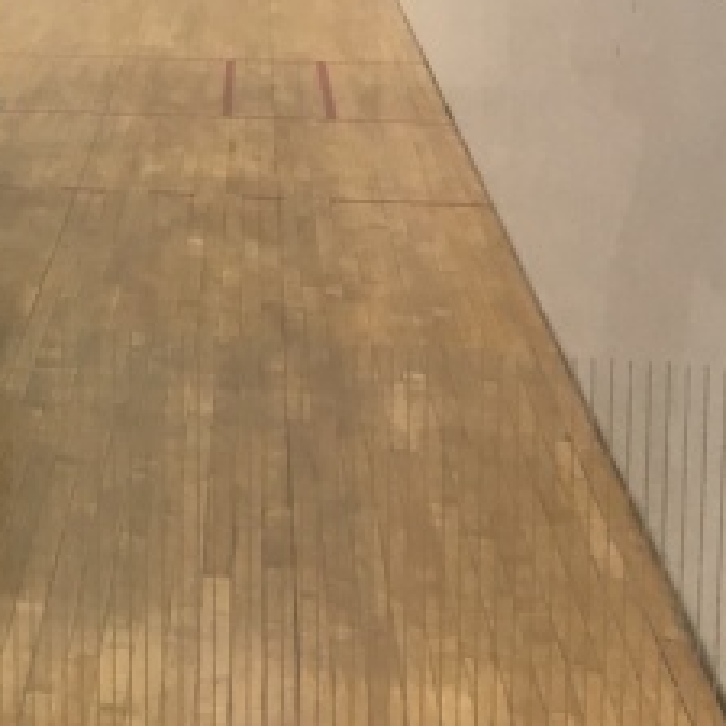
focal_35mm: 91
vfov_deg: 18.4
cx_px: -332
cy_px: -52
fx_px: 2159
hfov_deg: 17.4
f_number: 2.2
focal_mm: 4.15
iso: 32
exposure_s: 1/30
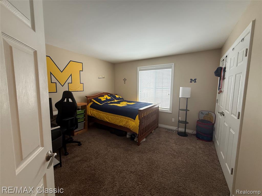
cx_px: 131
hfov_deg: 102.1
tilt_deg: -5.7
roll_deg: -0.4
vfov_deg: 85.7
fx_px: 106
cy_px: 98
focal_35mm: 14
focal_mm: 2.22
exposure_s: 1/120
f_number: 2.2
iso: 160
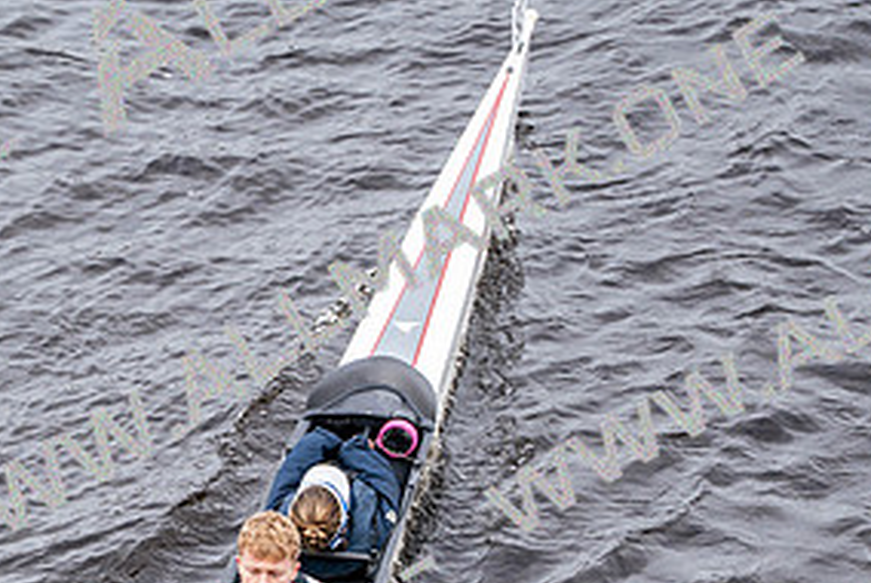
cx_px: 261
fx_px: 9881
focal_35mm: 408
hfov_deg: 5.0
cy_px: 585
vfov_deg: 3.4
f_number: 2.8
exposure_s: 1/2000
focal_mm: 200
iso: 400
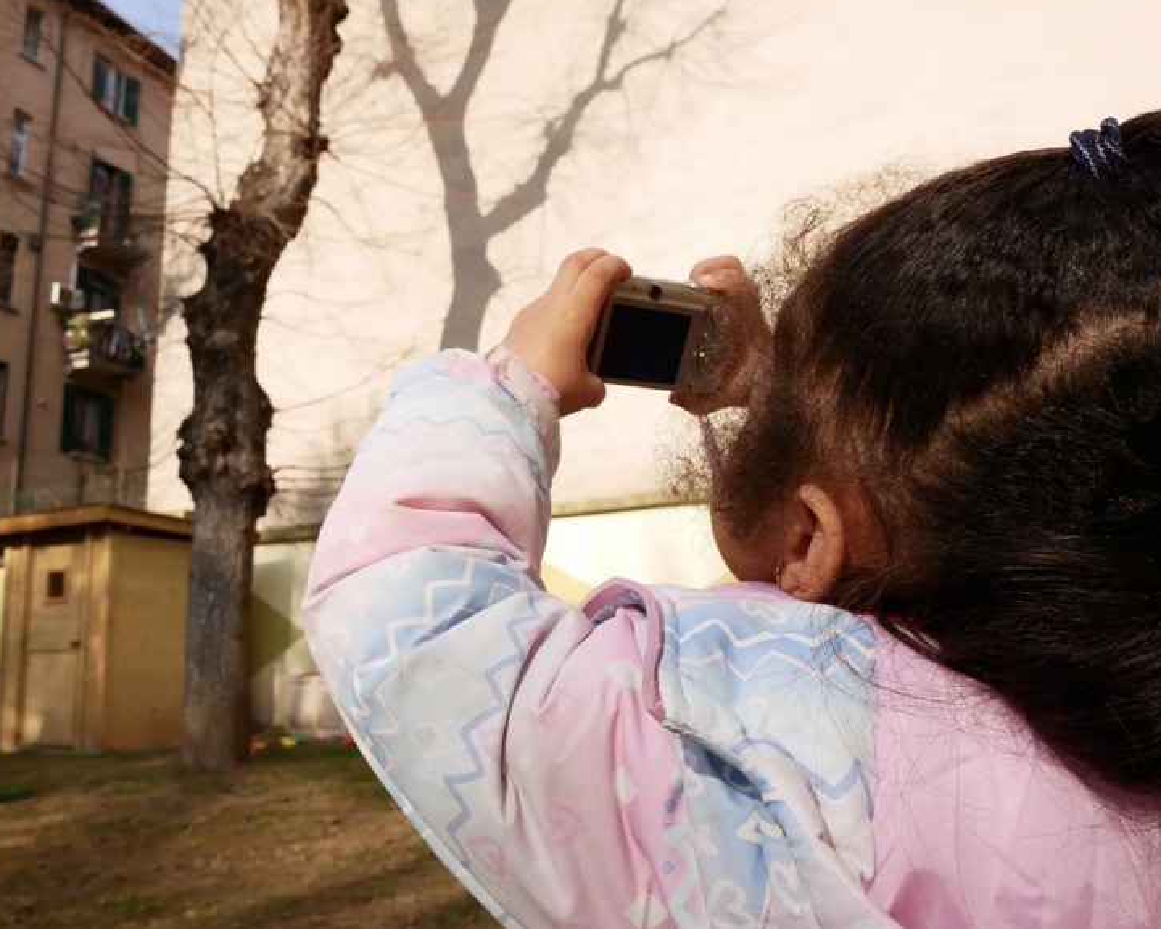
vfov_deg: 54.9
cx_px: 527
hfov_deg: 65.9
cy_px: 469
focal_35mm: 26
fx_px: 894
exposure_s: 1/320
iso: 200
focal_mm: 12
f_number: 6.3
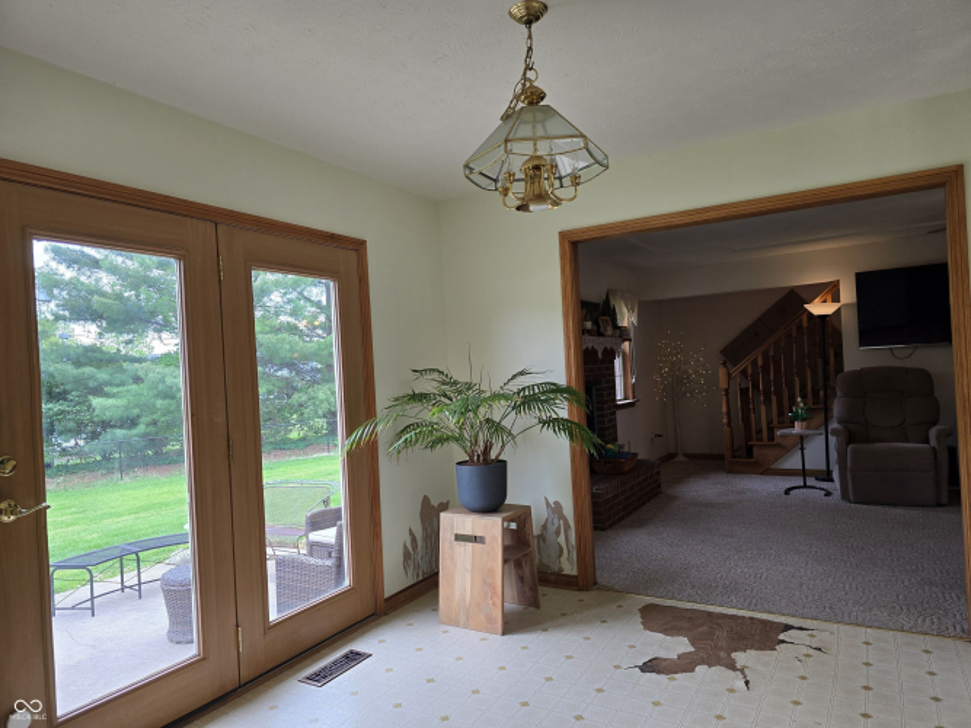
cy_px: 364
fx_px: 645
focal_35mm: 23
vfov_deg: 58.9
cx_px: 486
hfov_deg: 73.9
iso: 80
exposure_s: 1/120
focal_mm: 6.3
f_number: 1.7
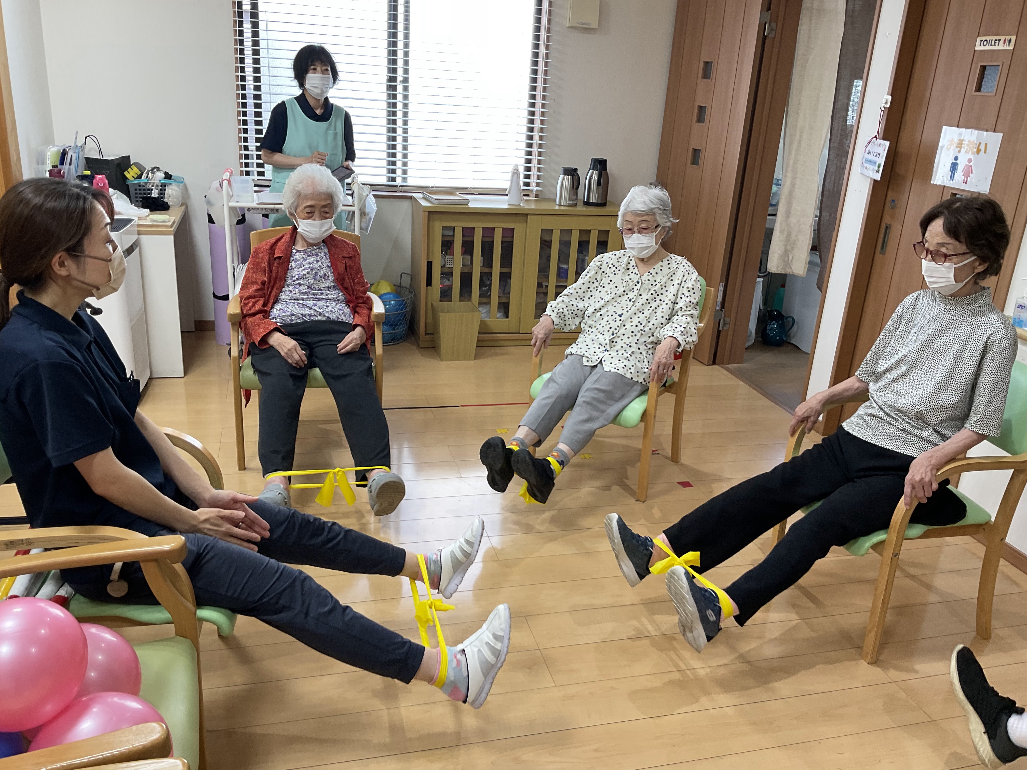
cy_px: 385
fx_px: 860
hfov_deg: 61.7
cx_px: 514
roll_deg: -6.1
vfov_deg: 48.2
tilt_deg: -19.6
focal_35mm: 29
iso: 40
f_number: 1.8
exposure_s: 1/60
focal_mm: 3
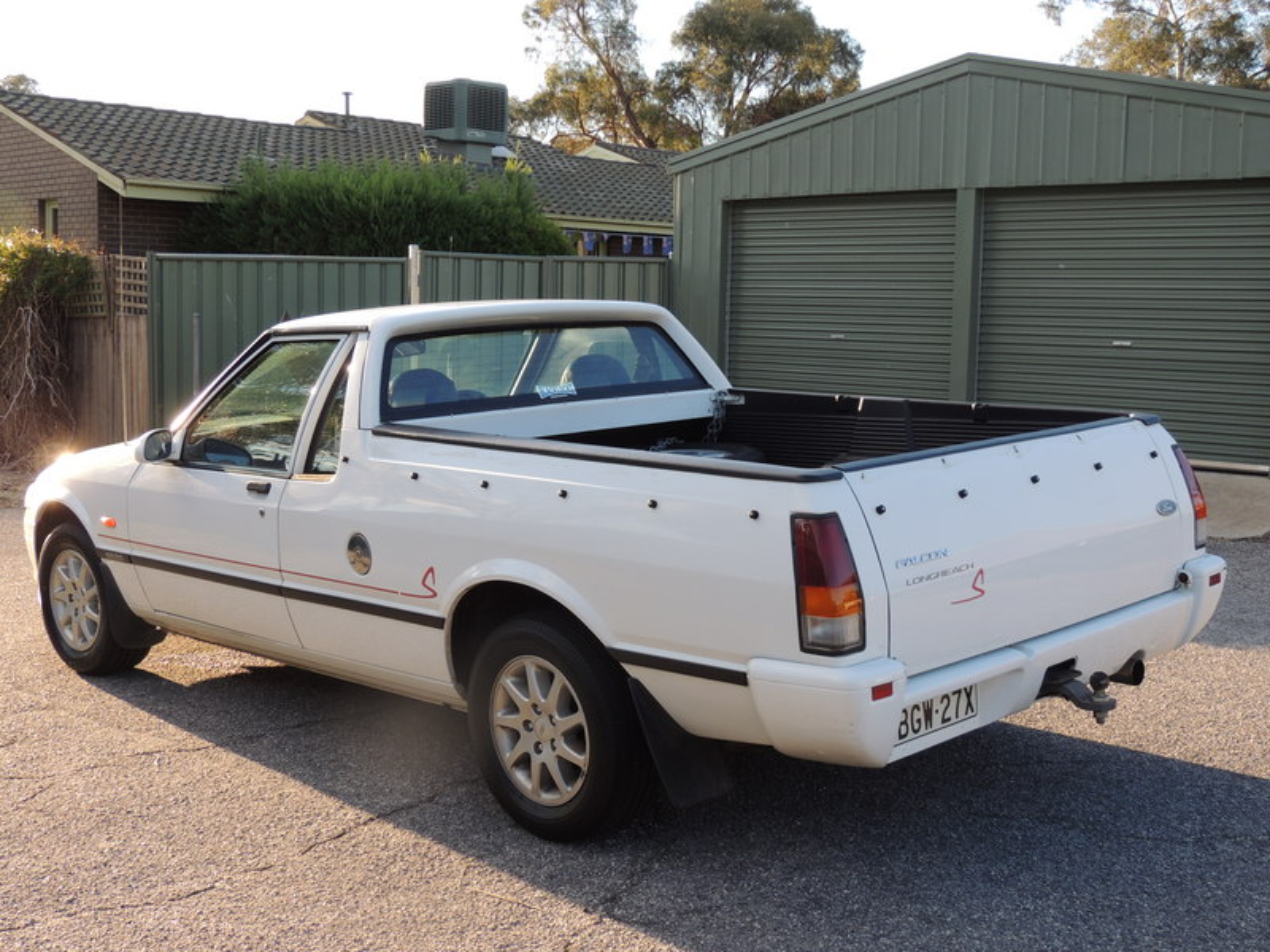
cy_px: 476
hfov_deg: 43.9
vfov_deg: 33.6
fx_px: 1578
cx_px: 635
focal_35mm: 43
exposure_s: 1/200
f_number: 3.4
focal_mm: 7.6
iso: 100
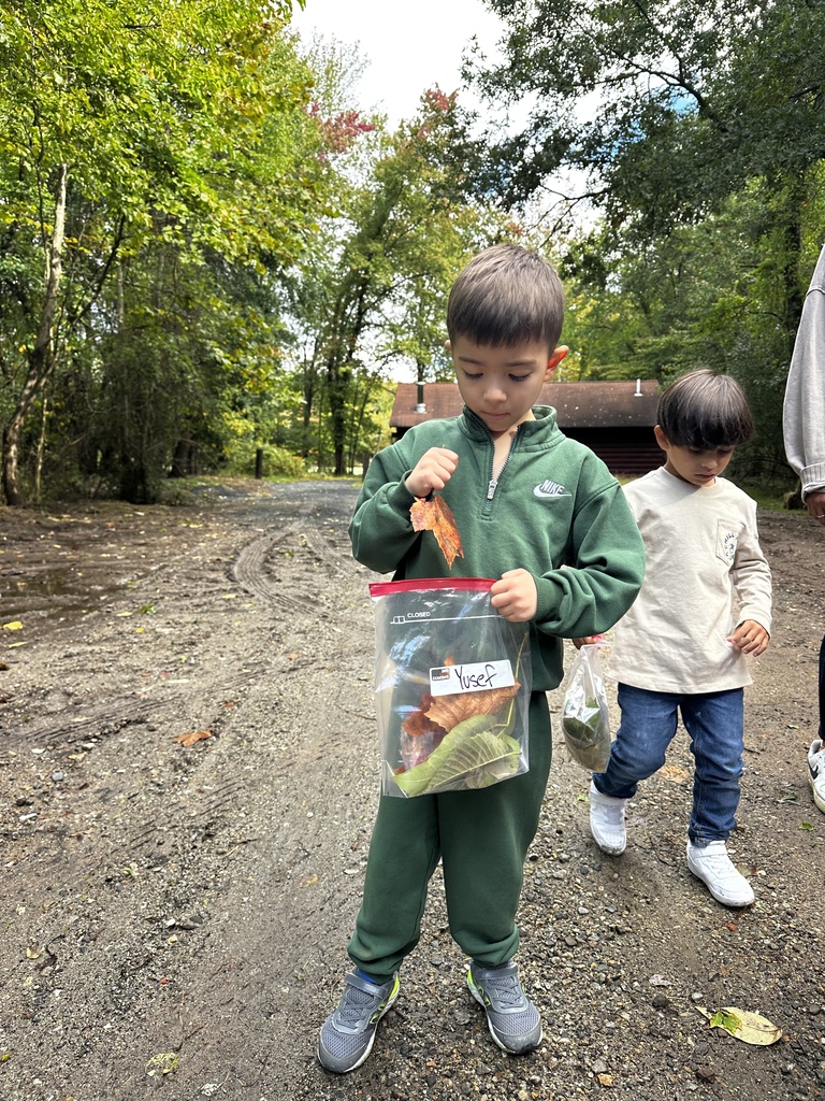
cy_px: 550
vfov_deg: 71.6
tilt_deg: -6.7
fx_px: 763
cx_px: 412
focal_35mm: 24
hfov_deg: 56.8
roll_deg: -1.3
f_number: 1.78
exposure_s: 1/303
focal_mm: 6.86
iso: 80
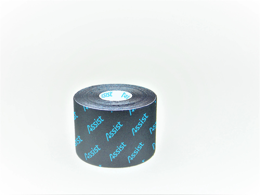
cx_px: 130
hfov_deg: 40.4
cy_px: 98
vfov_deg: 30.9
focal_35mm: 47
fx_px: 353
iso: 80
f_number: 3.9
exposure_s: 1/436
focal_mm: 8.6
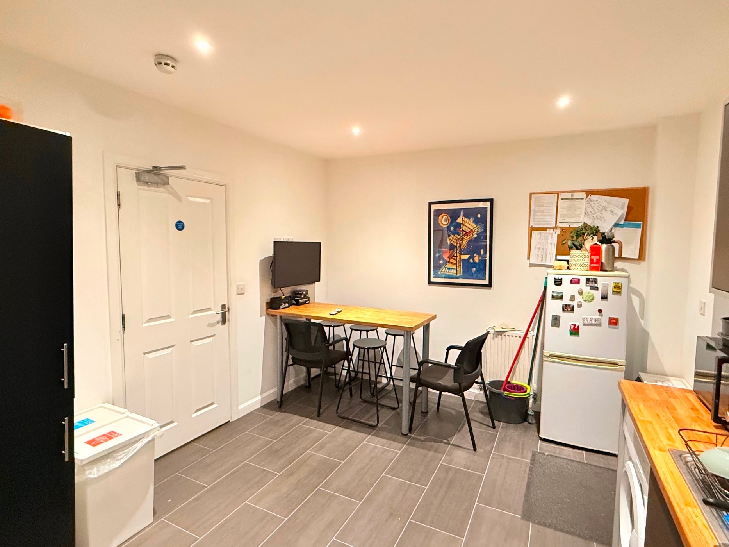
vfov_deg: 71.6
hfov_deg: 87.7
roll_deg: -0.5
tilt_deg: -5.1
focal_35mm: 18
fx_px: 379
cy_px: 271
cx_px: 381
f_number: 2.2
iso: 640
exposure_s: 1/60
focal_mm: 2.22
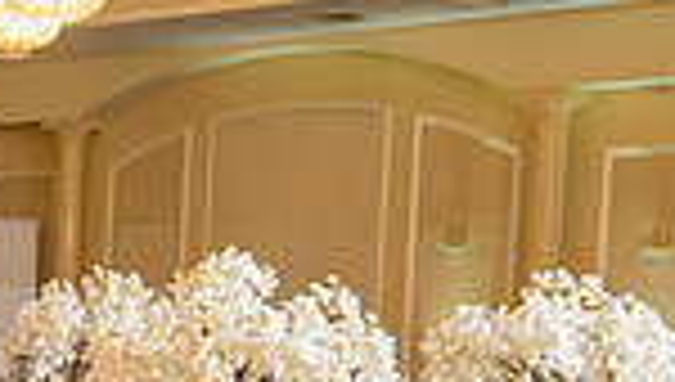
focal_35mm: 97
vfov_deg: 12.4
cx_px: -202
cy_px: 393
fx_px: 1739
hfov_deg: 20.1
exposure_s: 1/125
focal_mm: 24
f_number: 4
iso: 800
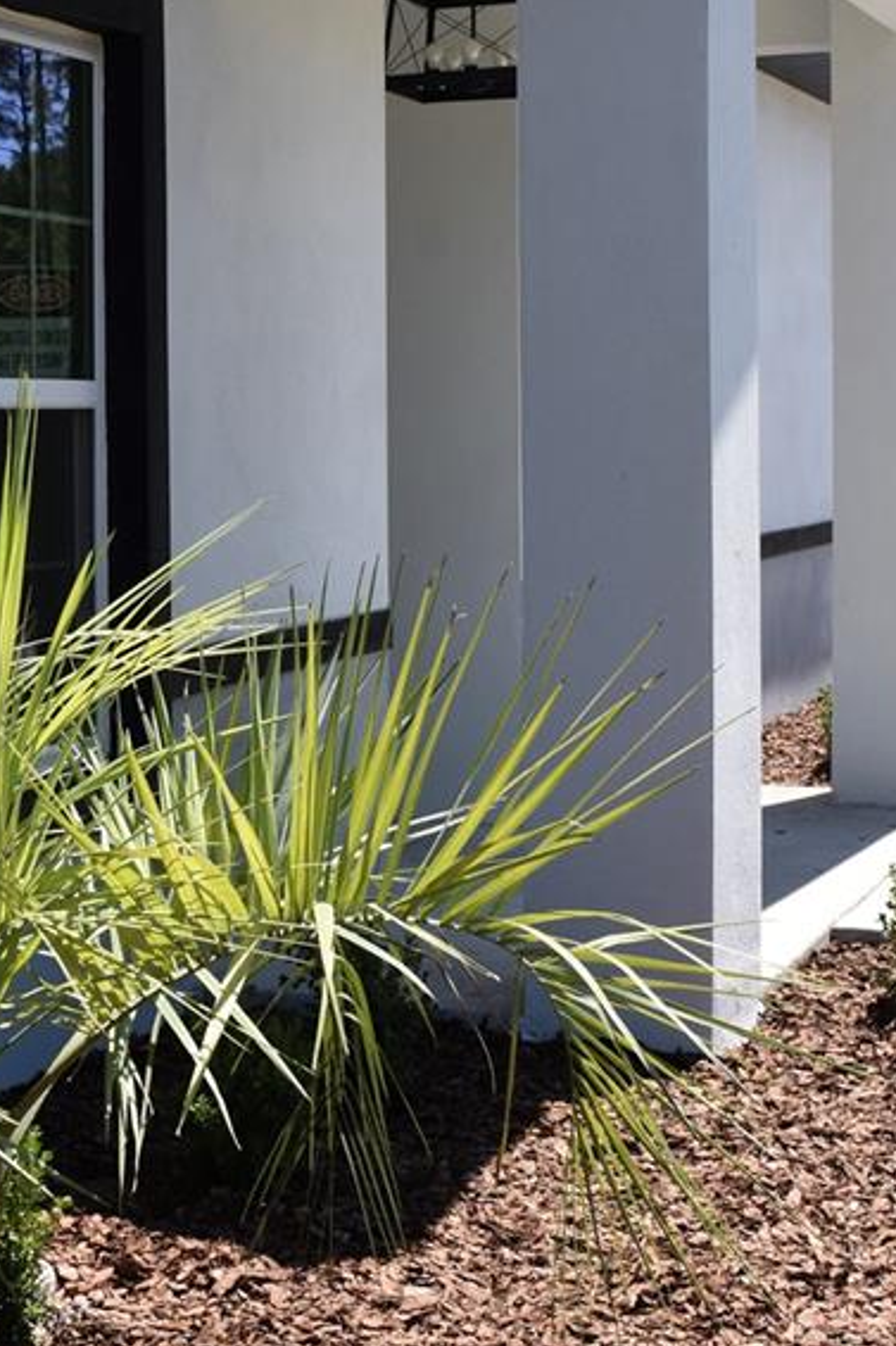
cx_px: 193
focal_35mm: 70
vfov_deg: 28.7
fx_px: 2615
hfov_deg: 19.3
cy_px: 466
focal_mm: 22
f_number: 8
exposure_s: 1/500
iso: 320
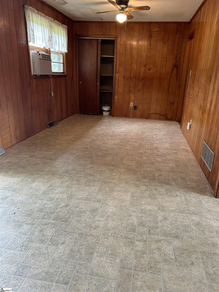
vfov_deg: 67.3
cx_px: 110
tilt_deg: -19.2
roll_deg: -1.6
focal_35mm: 26
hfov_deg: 53.1
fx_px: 219
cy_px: 146
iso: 125
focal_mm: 5.7
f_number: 1.5
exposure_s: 1/60
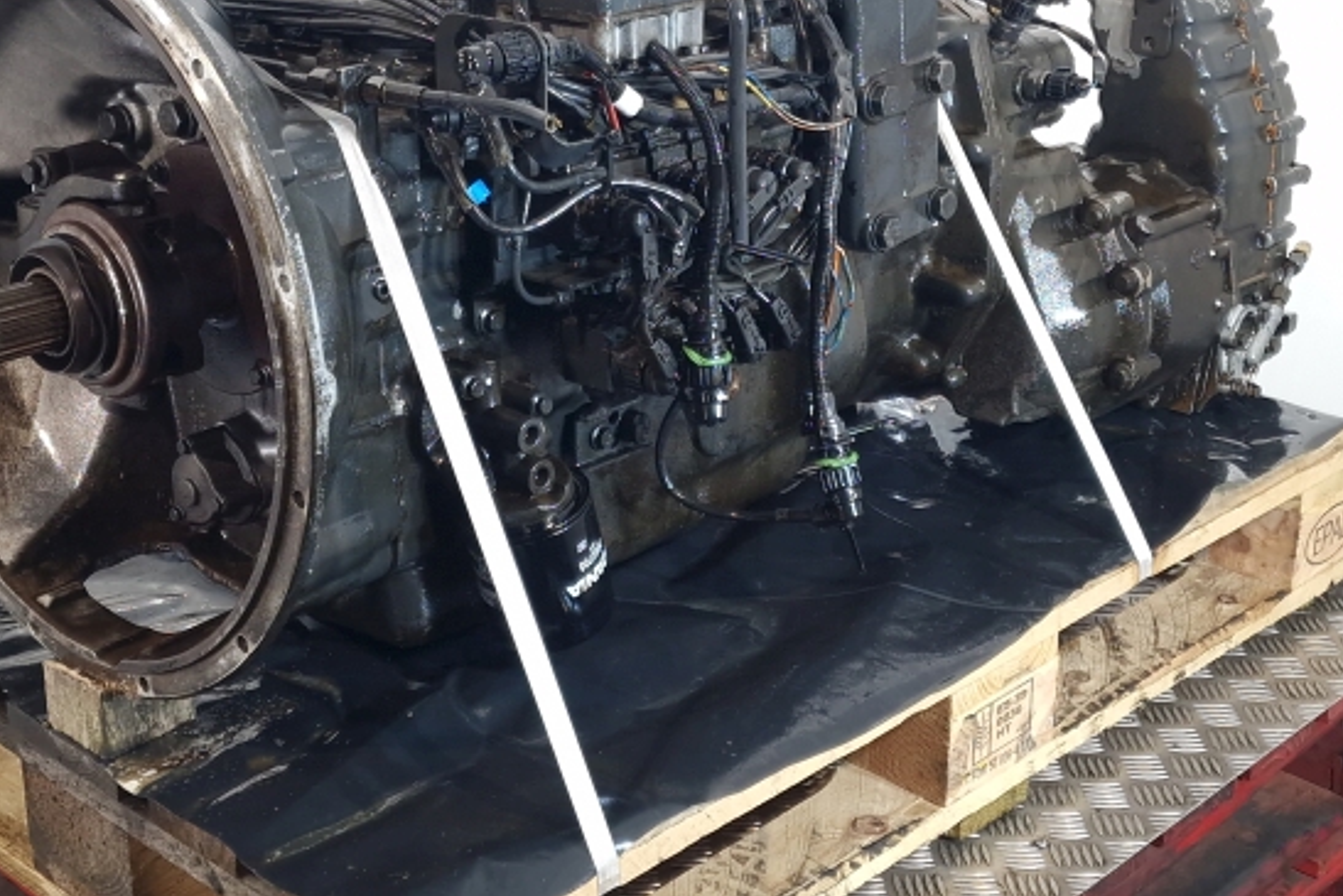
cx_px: 579
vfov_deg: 37.6
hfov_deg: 54.2
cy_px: 336
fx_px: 1306
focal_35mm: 35
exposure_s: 1/50
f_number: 1.8
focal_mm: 6.4
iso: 125
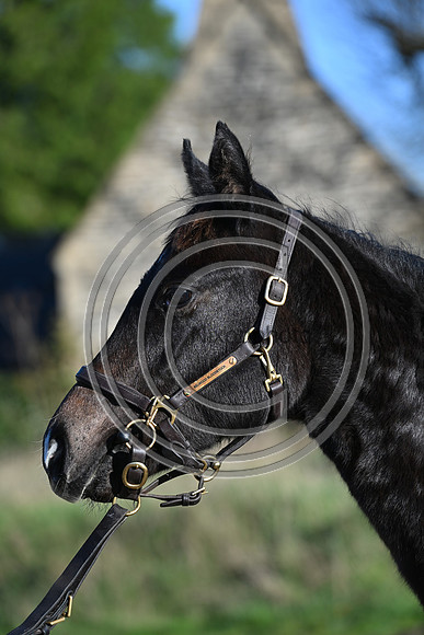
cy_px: 318
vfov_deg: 13.2
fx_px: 2736
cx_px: 212
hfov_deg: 8.9
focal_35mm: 155
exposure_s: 1/1250
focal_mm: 155
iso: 220
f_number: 4.5
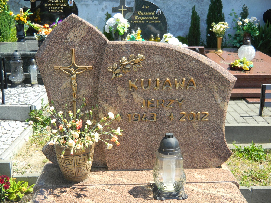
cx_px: 136
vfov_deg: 31.5
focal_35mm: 46
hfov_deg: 41.2
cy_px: 102
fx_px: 360
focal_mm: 8.3
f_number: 4.1
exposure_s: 1/298
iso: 80
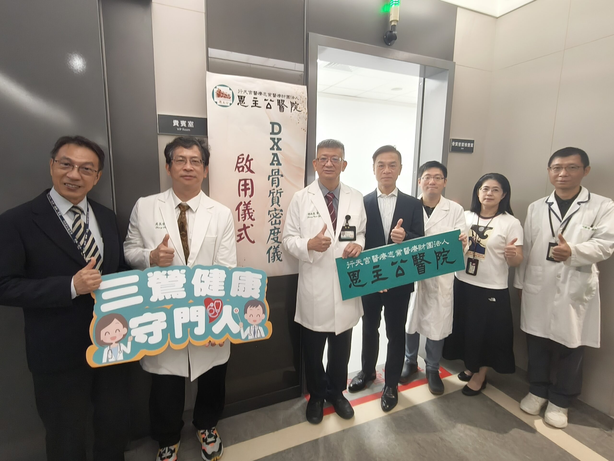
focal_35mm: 18
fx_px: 319
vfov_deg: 71.6
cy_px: 230
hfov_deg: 87.8
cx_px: 307
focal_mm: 1.68
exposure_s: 1/30
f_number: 2.2
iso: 200
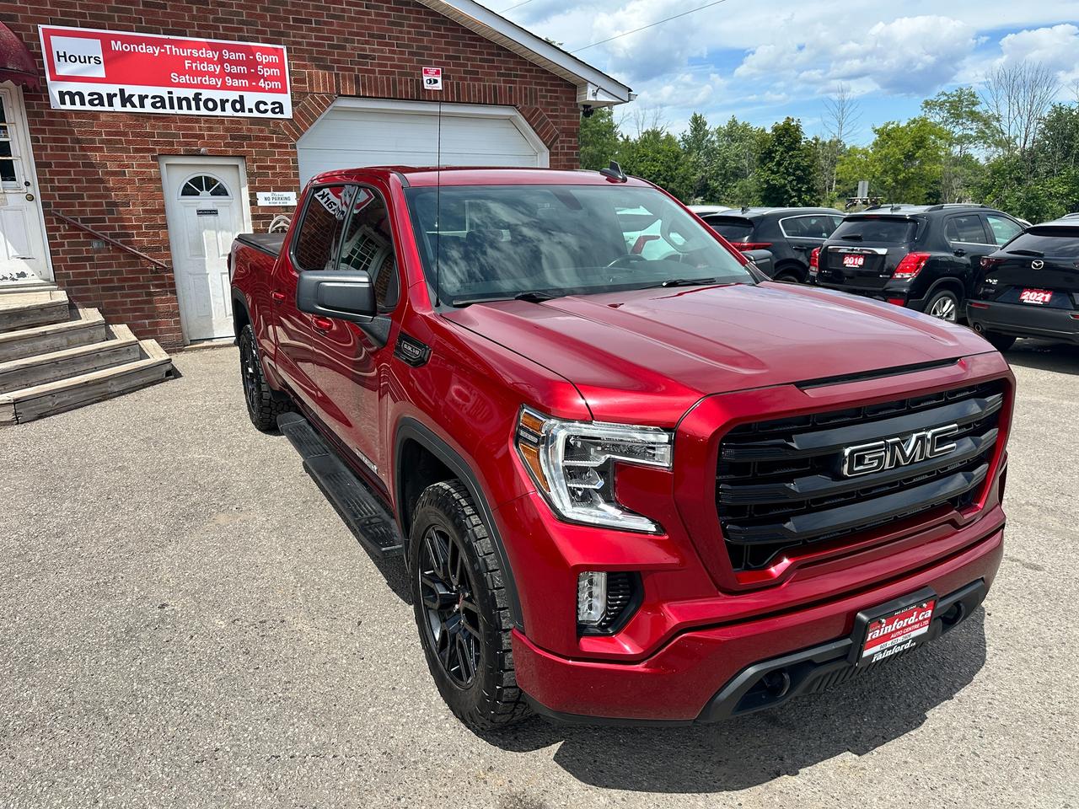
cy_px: 404
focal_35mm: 24
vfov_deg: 56.8
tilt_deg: -14.3
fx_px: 748
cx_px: 540
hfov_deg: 71.6
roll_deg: +2.0
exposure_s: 1/3356
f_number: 1.78
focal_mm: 6.86
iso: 80
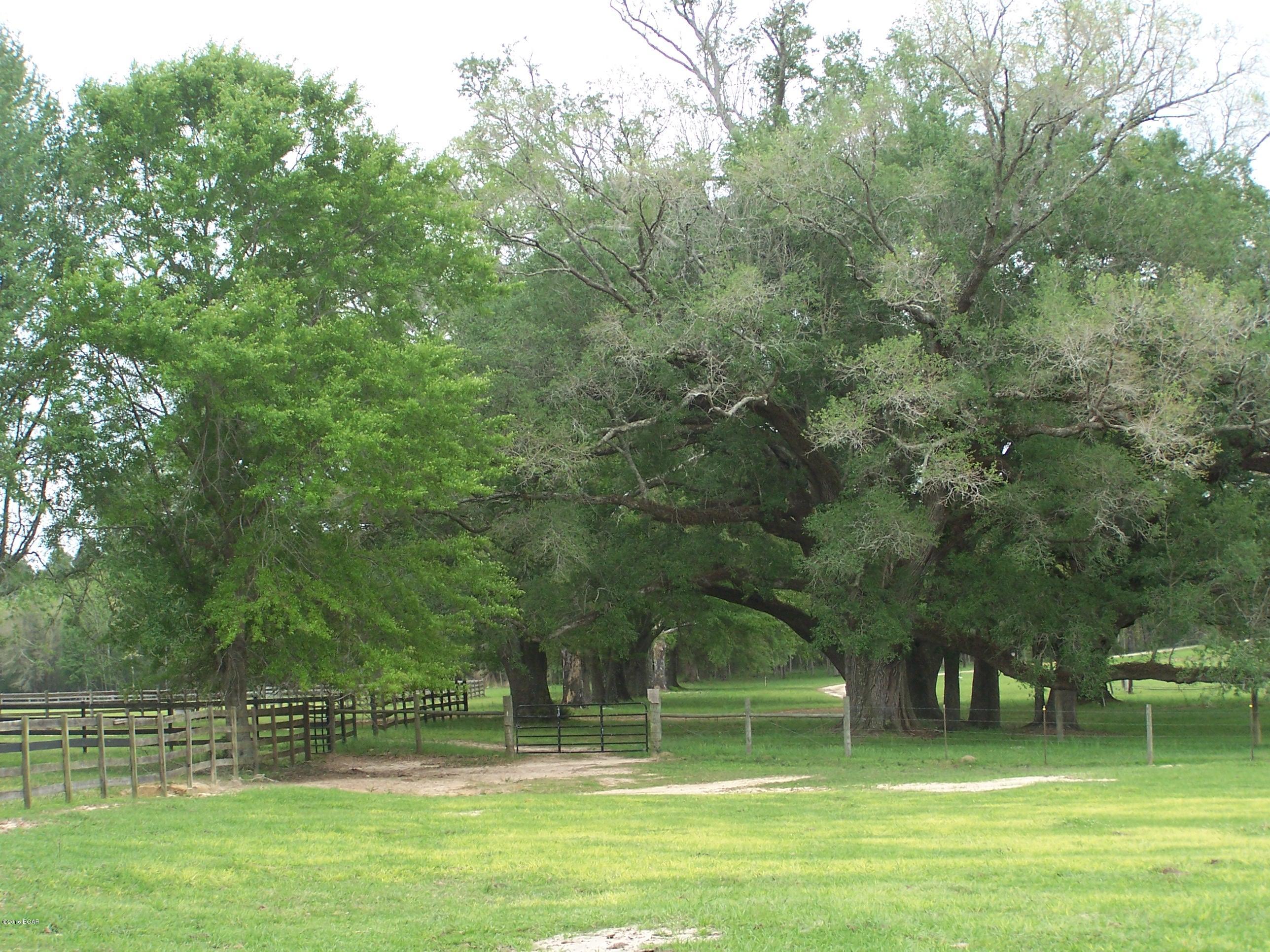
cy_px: 476
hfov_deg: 26.0
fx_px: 2752
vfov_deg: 19.6
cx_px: 635
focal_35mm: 75
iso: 80
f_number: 3.2
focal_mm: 12.4
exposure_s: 1/320
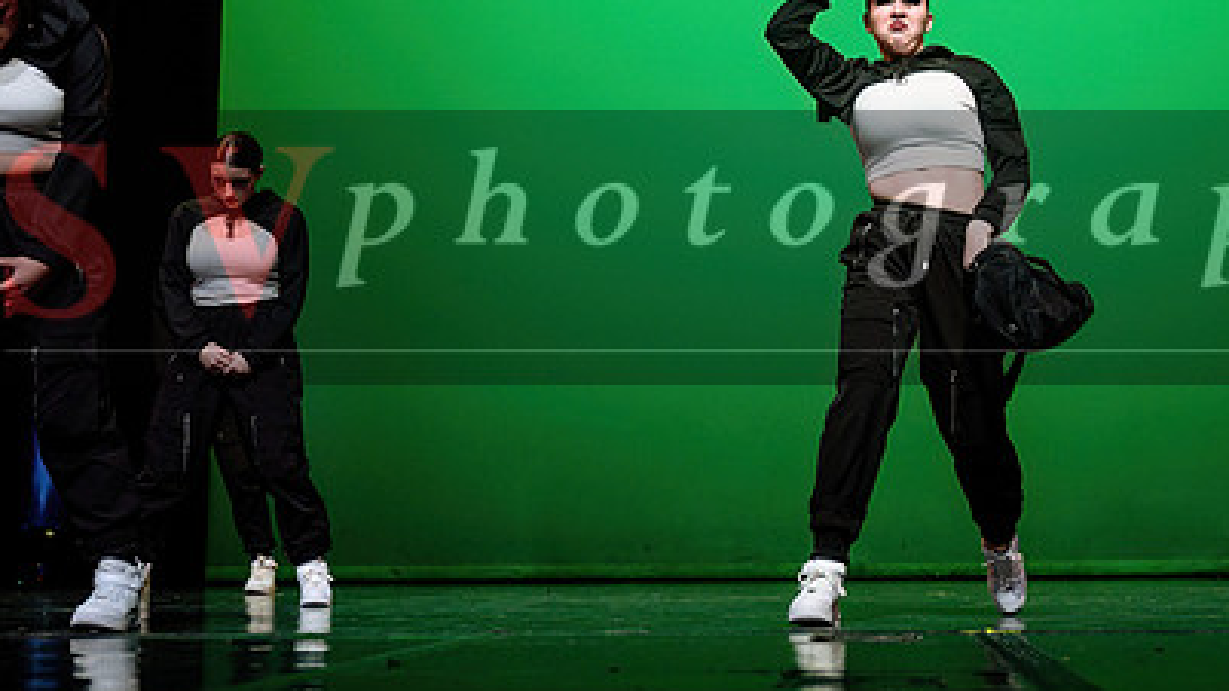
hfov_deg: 29.8
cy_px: 167
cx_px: 880
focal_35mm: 70
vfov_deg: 17.1
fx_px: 2281
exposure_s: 1/270
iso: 1600
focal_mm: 46
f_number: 2.8
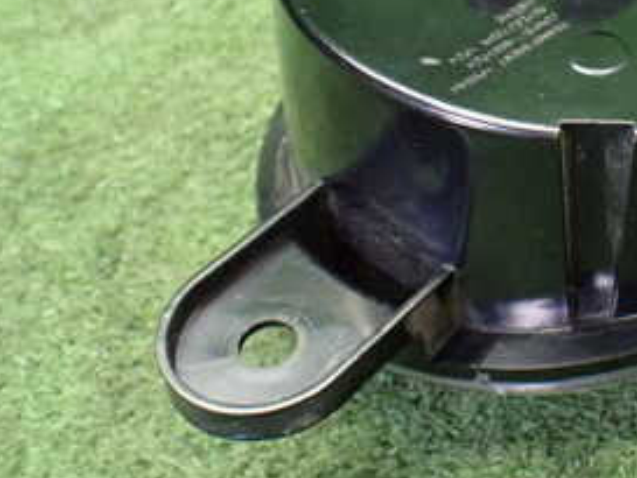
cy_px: 58
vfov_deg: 21.8
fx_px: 1215
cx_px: 609
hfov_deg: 27.9
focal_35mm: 66
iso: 800
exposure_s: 1/60
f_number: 2.3
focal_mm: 5.4
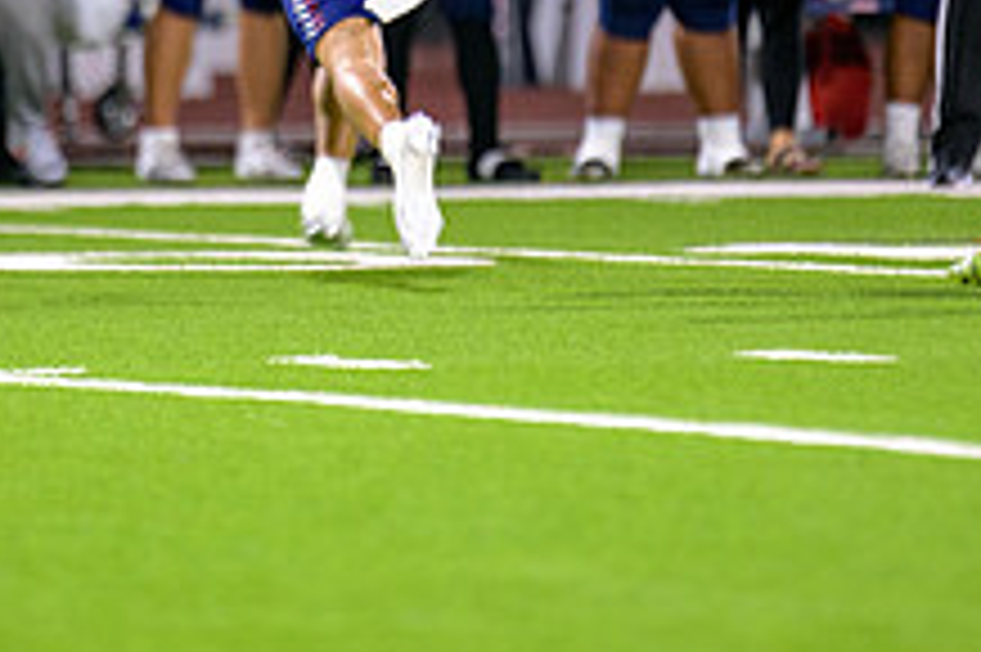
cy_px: -34
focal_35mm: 799
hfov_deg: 2.6
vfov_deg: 1.7
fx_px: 21756
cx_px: 369
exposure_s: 1/250
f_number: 2.8
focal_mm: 300
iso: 2000
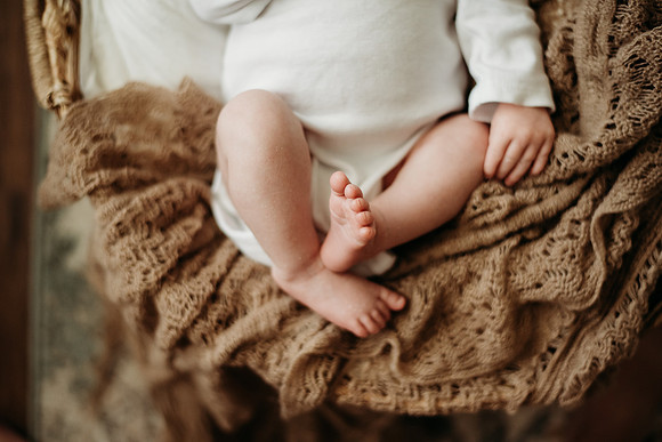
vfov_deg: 27.0
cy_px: 221
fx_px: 920
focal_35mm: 50
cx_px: 331
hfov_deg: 39.6
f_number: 2
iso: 1600
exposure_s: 1/1000
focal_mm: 50
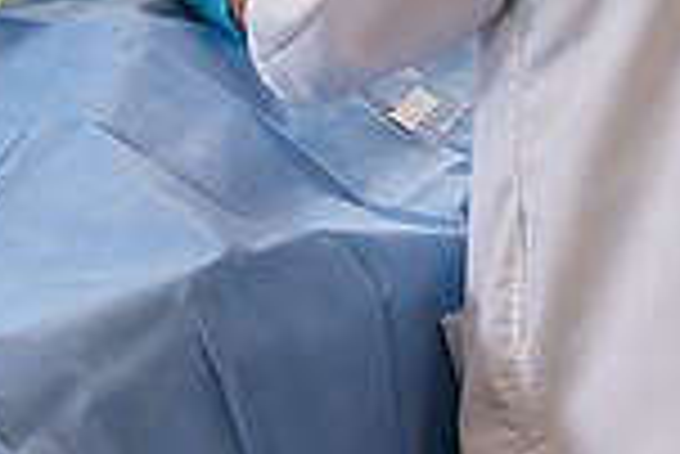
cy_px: -285
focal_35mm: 100
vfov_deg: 12.8
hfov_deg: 20.1
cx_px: 122
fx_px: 1891
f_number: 4.5
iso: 500
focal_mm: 26
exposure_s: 1/200
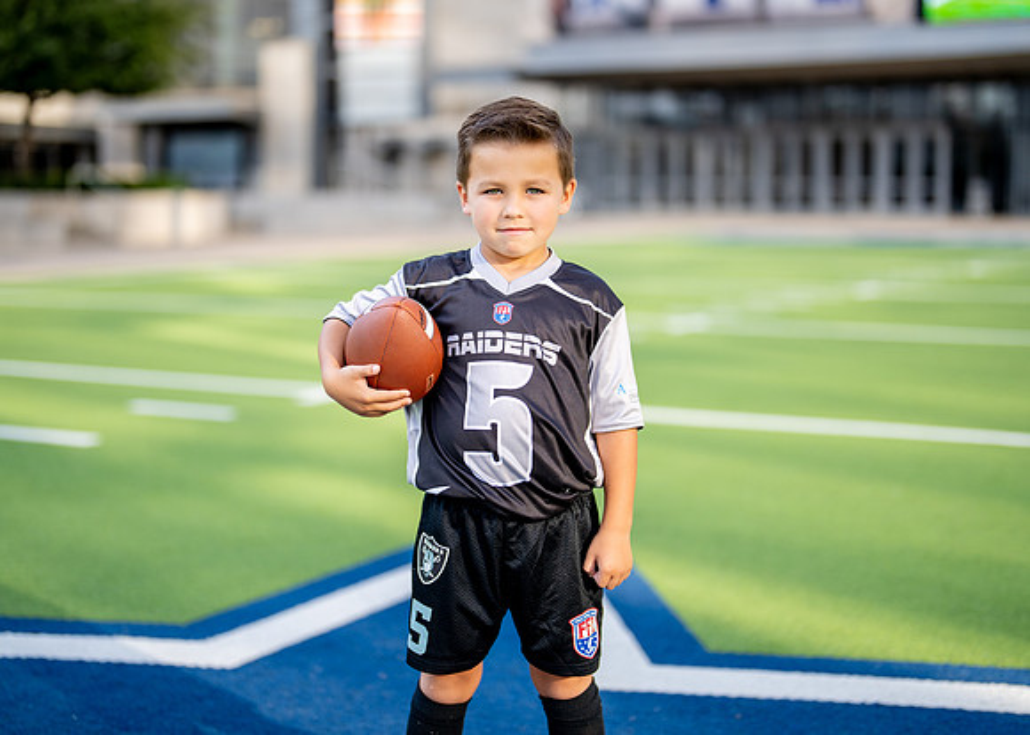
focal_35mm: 58
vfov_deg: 24.6
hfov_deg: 34.0
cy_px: 333
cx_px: 511
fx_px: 1685
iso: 100
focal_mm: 50
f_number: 1.2
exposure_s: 1/2500
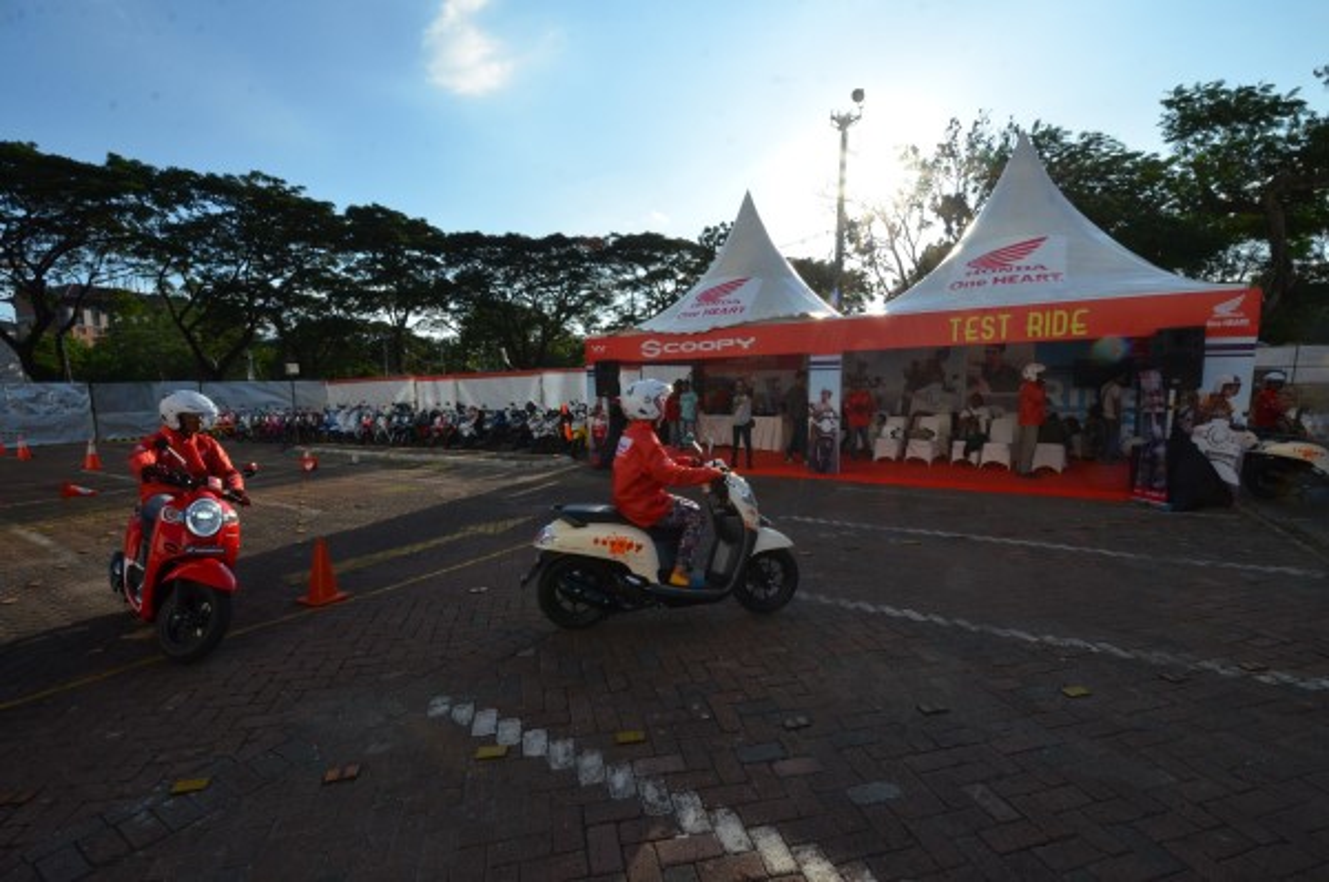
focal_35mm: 15
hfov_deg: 100.5
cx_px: 664
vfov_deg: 77.1
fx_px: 553
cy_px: 441
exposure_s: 1/1000
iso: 1250
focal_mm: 10
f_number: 16
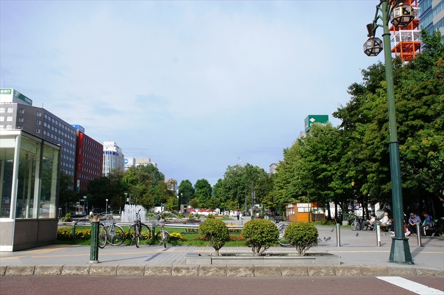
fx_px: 407
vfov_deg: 39.9
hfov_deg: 57.3
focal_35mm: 33
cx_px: 222
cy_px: 148
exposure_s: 1/200
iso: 200
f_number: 13
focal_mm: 22
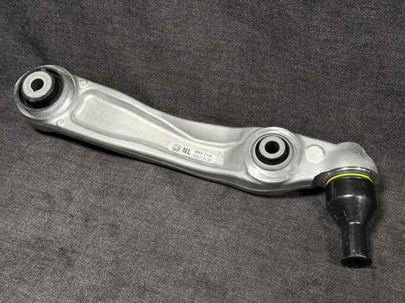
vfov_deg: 30.2
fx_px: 561
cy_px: 152
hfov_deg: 39.7
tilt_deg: -46.8
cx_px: 202
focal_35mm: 48
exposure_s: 1/60
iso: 160
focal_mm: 6.76
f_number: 1.78
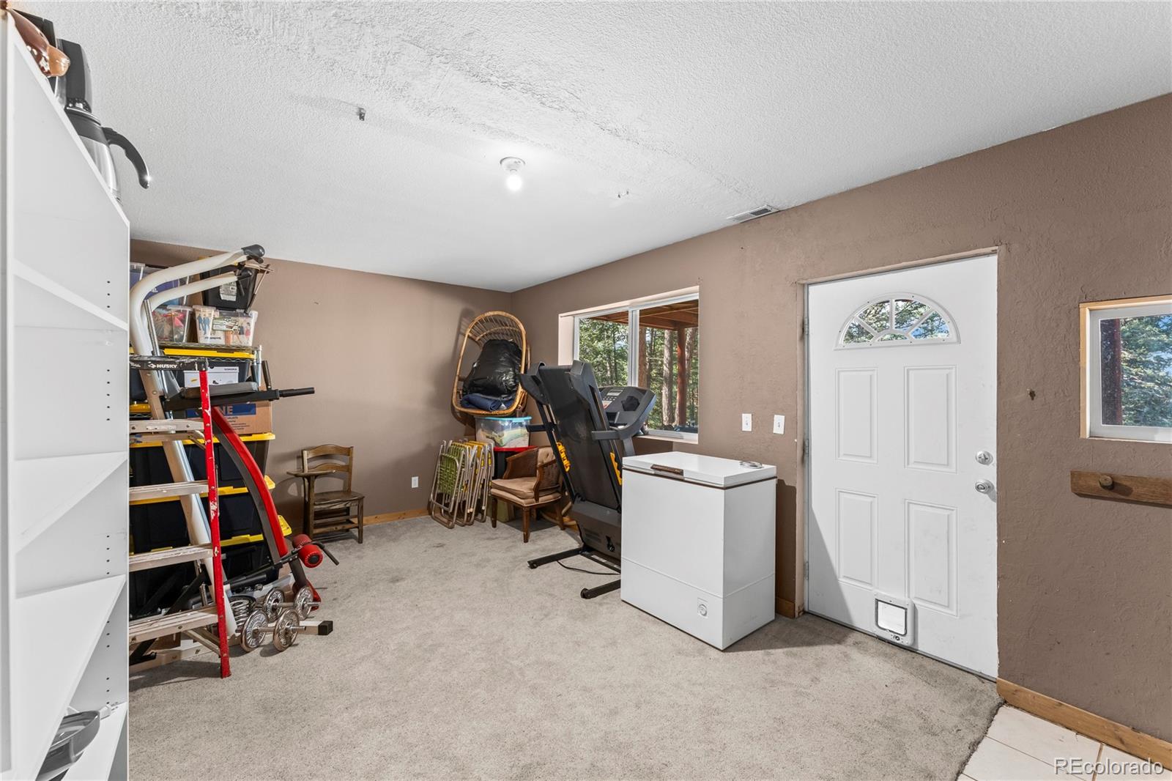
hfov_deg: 104.3
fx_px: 456
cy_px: 390
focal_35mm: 14
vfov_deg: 81.2
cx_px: 586
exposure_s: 1/1.25
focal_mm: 14
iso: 800
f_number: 8
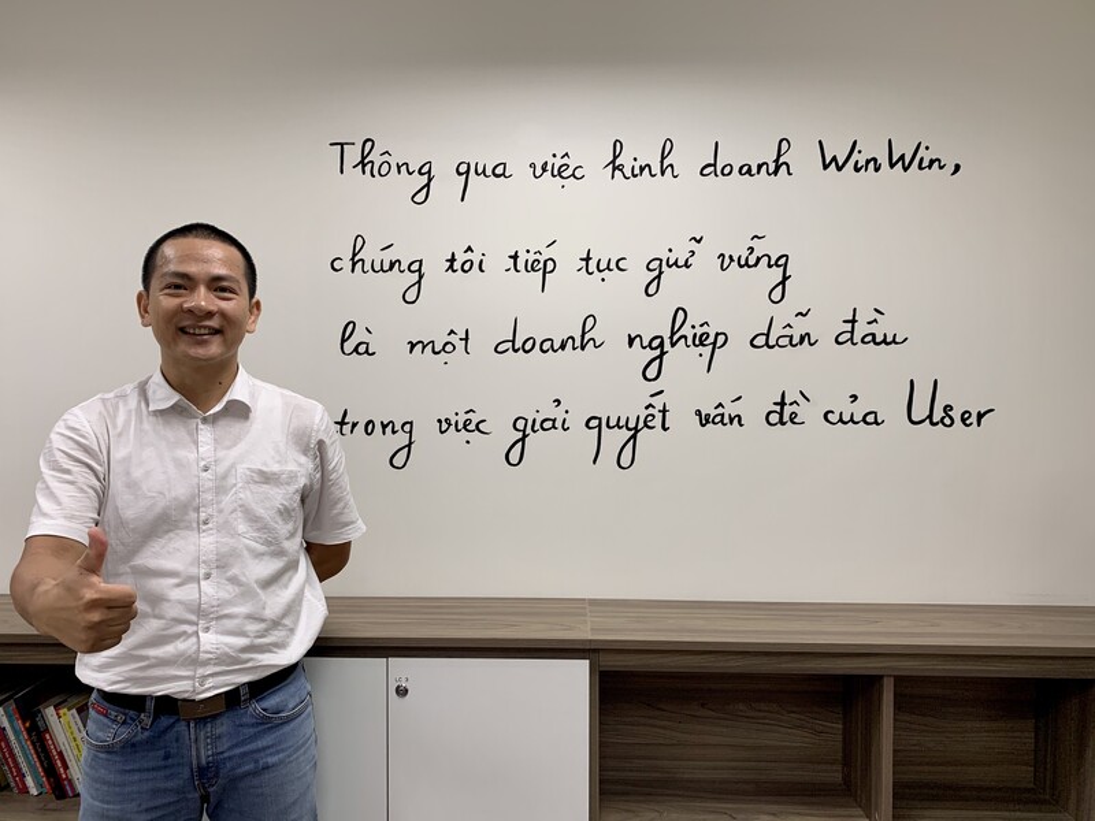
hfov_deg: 67.3
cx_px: 548
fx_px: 822
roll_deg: +0.2
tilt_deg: -1.2
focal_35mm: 26
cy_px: 410
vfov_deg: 53.1
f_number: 1.8
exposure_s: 1/100
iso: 80
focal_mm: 4.25
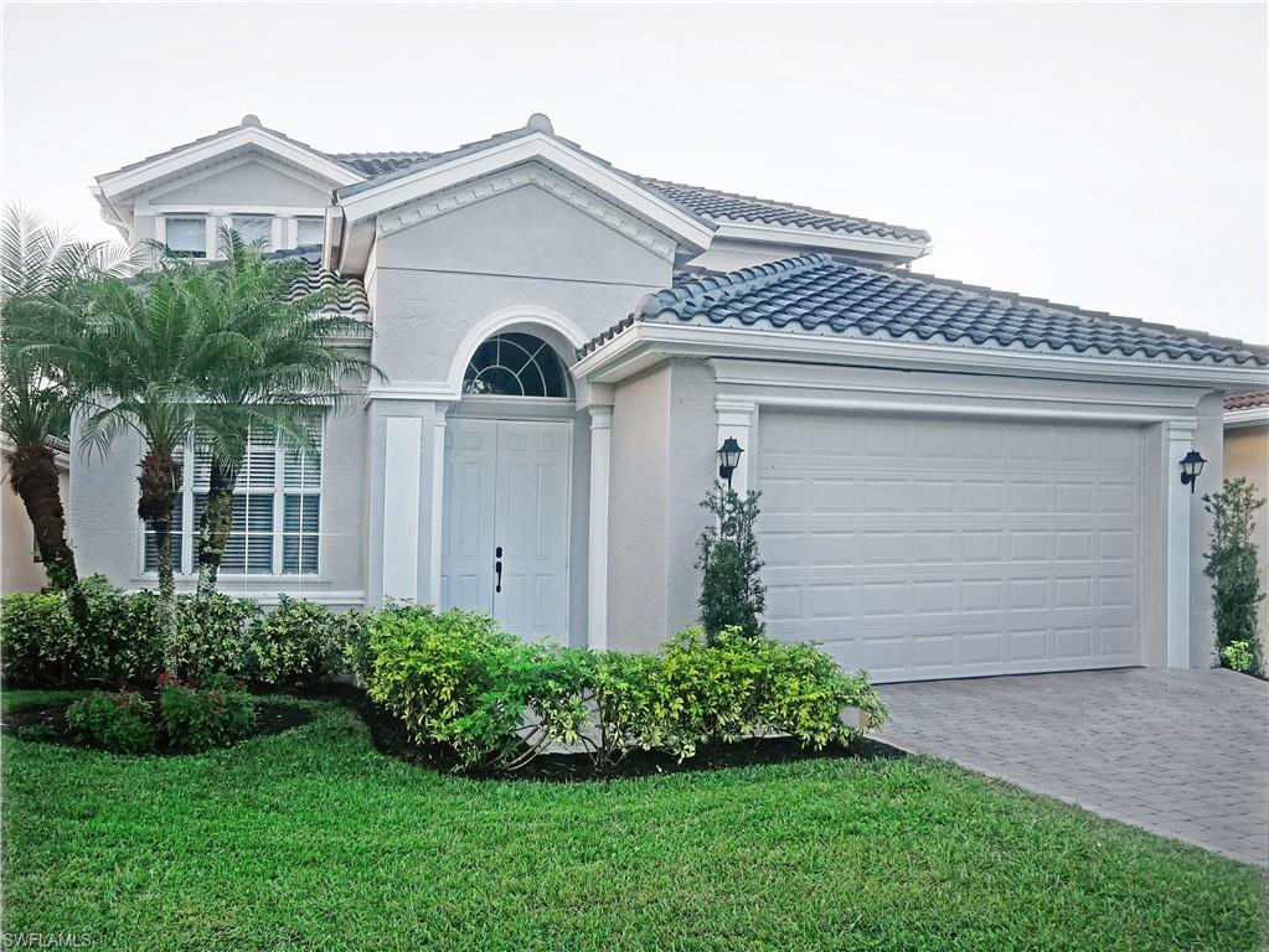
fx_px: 1027
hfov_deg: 63.4
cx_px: 634
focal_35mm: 28
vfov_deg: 49.8
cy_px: 476
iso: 200
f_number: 3.6
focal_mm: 14
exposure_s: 1/125
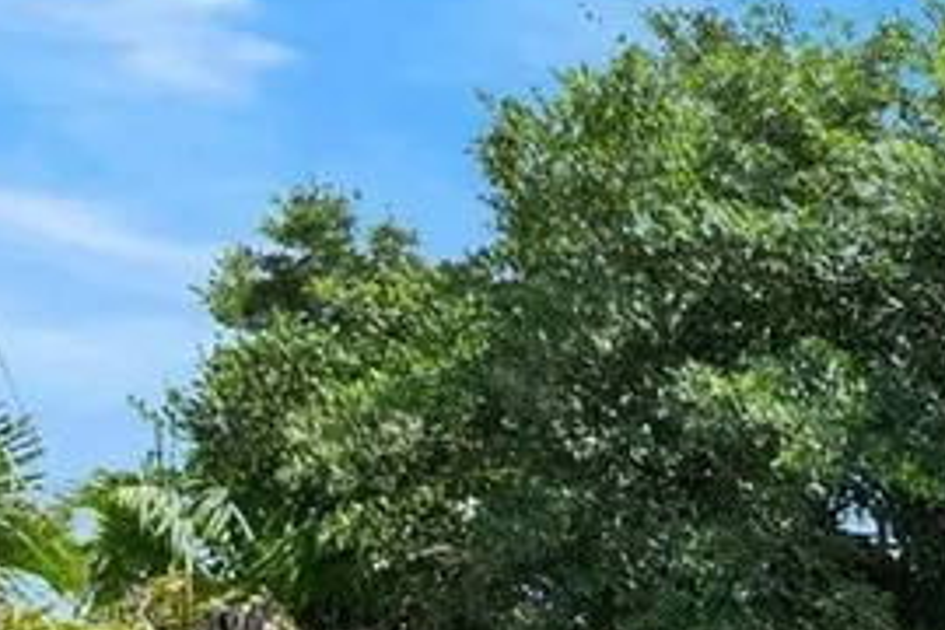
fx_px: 2310
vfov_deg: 12.9
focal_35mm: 88
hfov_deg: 15.2
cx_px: 2175
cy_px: 1363
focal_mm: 14
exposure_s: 1/100
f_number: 8
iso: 200
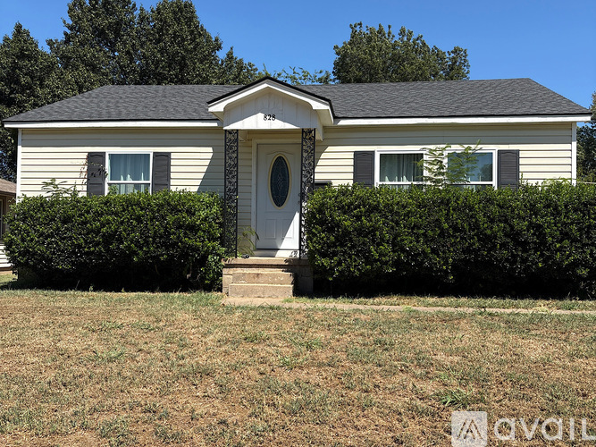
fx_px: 448
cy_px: 224
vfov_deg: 53.0
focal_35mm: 26
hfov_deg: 67.3
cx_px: 298
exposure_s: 1/2985
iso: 50
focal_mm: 5.96
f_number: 1.6
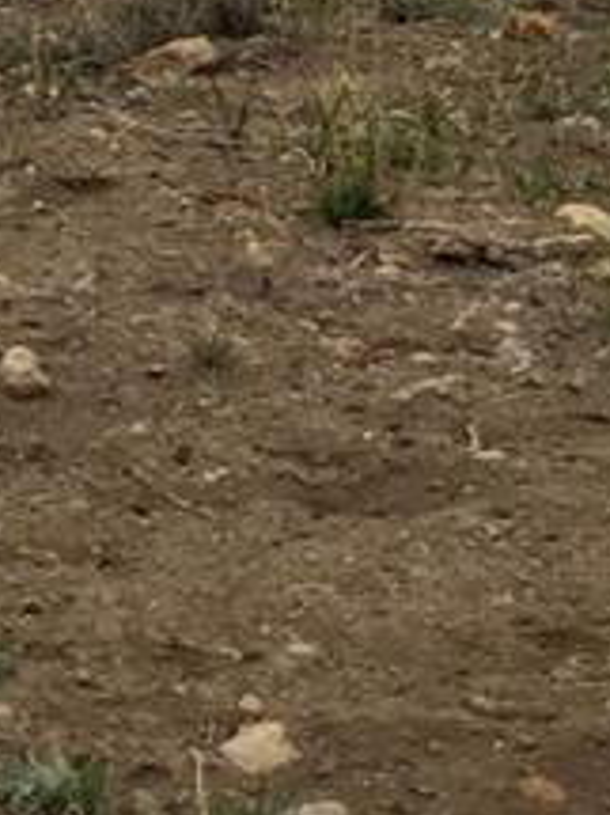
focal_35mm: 318
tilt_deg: -5.1
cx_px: -447
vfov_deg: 5.9
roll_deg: -4.3
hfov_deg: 4.6
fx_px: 7479
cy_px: -1270
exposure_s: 1/1080
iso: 20
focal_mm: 6.6
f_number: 2.8
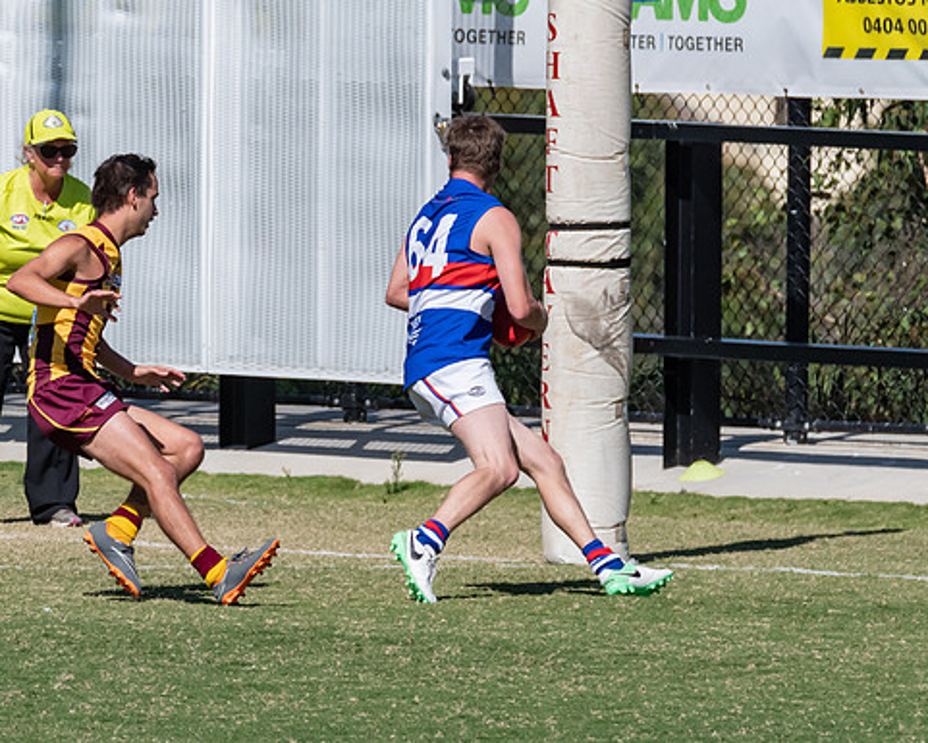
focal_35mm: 1219
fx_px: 33487
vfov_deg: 1.3
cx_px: 209
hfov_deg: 1.6
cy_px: 429
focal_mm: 550
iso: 1000
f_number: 14
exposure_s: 1/2000
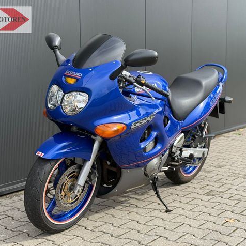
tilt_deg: -6.1
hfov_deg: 30.0
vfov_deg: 30.0
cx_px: 121
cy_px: 122
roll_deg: +1.0
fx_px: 458
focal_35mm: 57
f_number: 1.78
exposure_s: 1/1185
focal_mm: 6.76
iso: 80
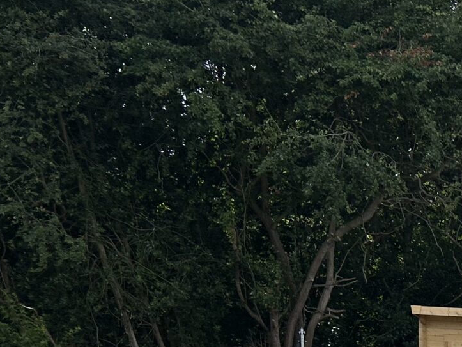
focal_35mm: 92
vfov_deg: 14.9
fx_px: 1228
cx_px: 742
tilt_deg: -9.4
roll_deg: -1.3
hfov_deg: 18.3
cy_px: 528
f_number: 1.5
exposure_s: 1/4831
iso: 50
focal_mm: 5.7
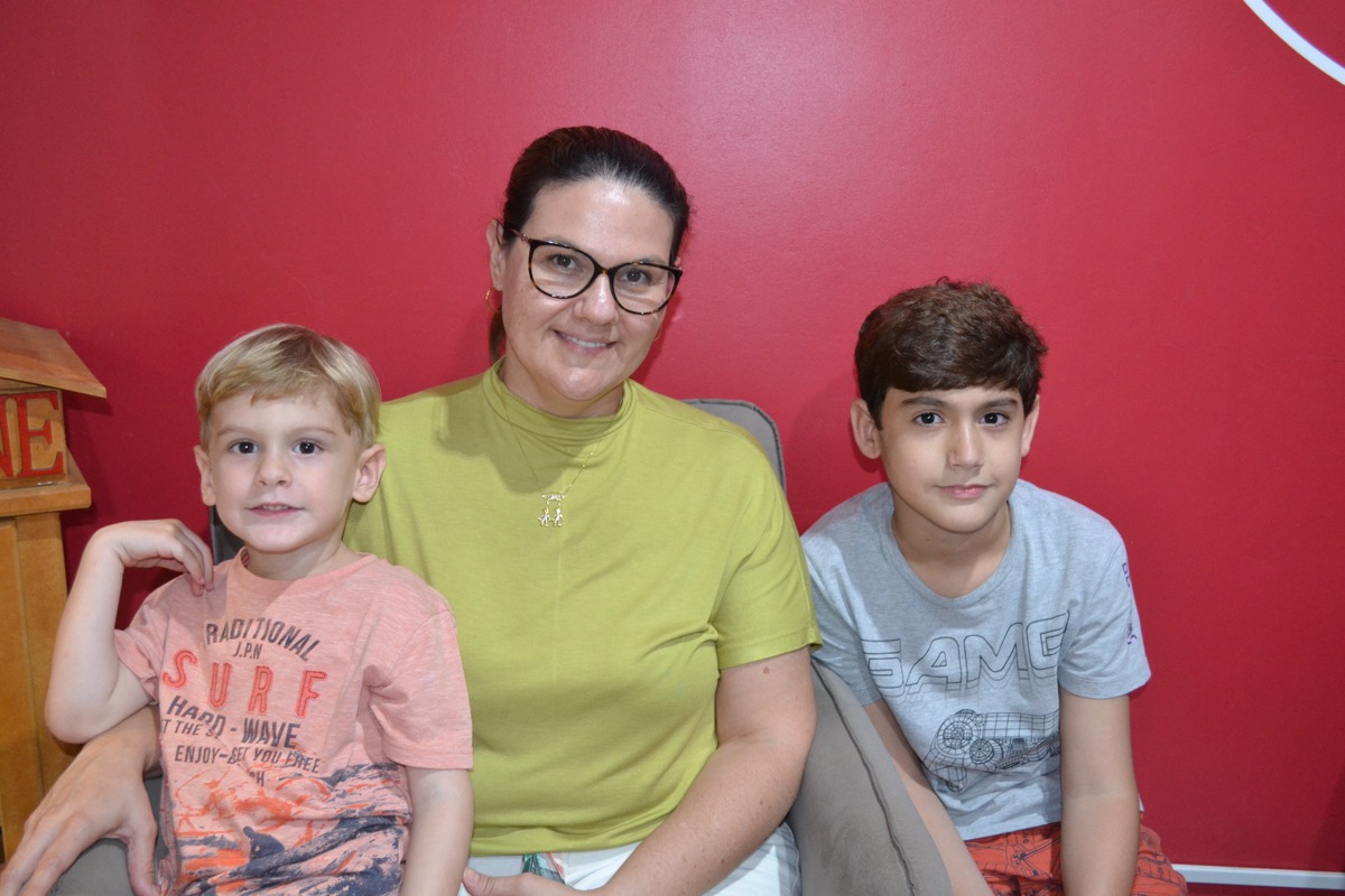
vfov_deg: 36.9
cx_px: 672
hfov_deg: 53.1
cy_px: 448
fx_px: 1345
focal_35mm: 36
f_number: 4
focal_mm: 24
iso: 1800
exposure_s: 1/60
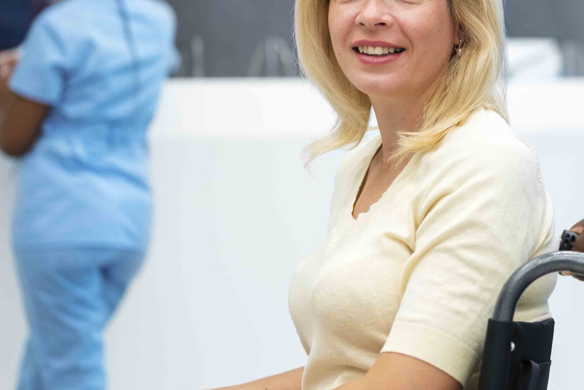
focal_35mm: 115
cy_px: 70
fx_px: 1866
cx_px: 490
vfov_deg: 11.9
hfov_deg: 17.6
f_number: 1.8
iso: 640
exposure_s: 1/250
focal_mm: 50
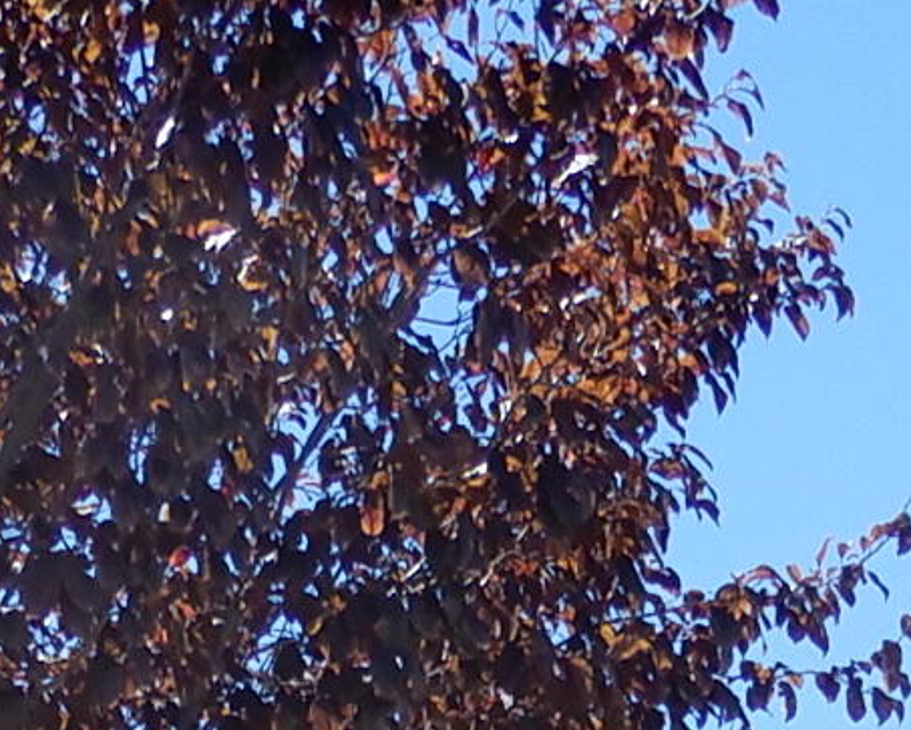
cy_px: 2146
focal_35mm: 155
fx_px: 4182
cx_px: 575
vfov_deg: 8.5
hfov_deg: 12.4
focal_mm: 4.3
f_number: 3.4
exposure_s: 1/640
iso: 80
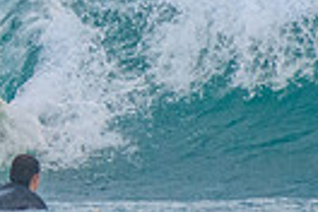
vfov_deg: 0.5
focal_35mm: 2704
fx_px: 23883
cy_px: -93
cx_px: -94
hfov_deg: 0.8
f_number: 5.6
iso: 1000
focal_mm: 400
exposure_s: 1/1600
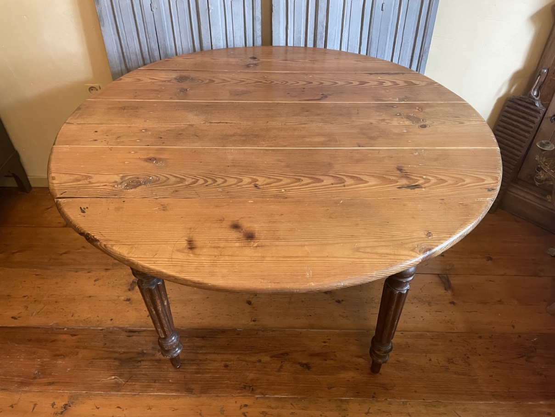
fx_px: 417
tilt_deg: -40.9
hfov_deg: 67.3
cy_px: 208
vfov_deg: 53.1
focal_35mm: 26
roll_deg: +0.2
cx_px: 278
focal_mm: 4.2
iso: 500
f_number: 1.6
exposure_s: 1/50
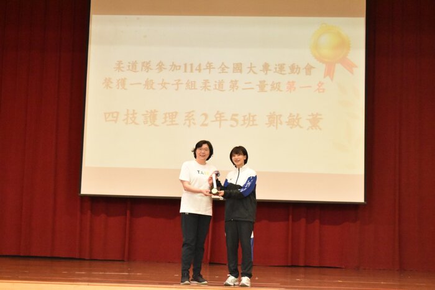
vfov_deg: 21.6
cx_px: 218
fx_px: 761
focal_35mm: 63
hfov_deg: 31.9
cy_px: 145
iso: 6400
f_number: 6.3
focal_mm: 42
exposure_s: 1/160
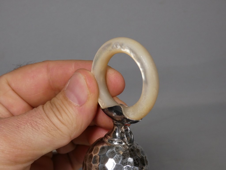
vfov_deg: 26.6
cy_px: 85
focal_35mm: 55
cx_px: 113
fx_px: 359
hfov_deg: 34.9
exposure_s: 1/125
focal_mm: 9.9
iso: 200
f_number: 4
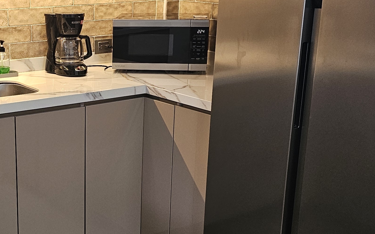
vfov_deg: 21.3
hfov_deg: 32.1
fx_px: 623
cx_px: 50
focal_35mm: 61
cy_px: 135
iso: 250
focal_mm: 6.3
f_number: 1.7
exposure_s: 1/120
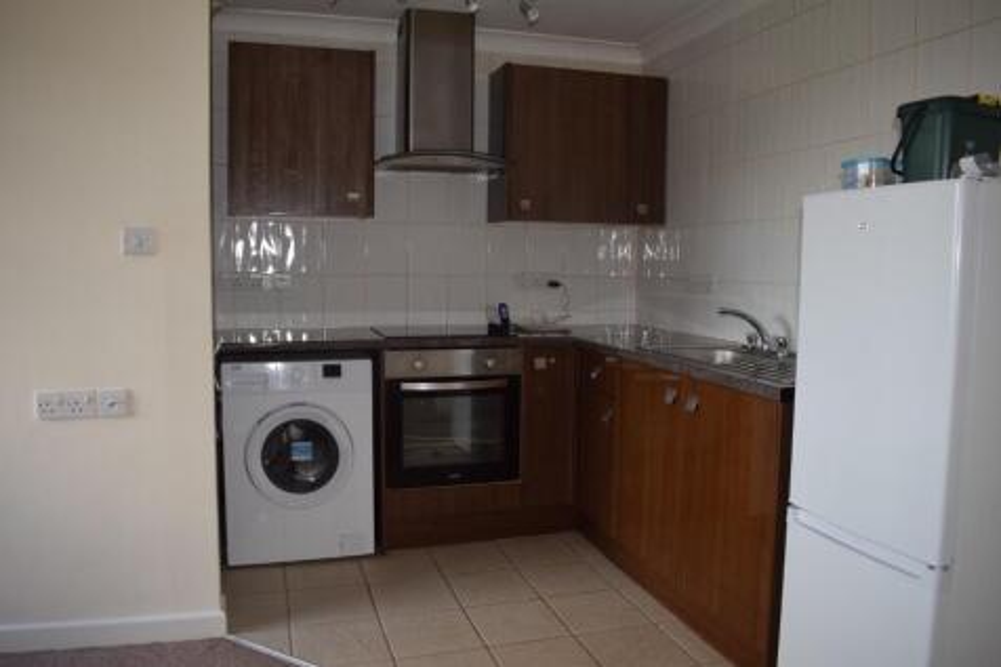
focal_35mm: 27
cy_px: 334
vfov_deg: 47.9
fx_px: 750
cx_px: 500
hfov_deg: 67.4
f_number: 5
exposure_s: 1/100
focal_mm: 18
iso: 800
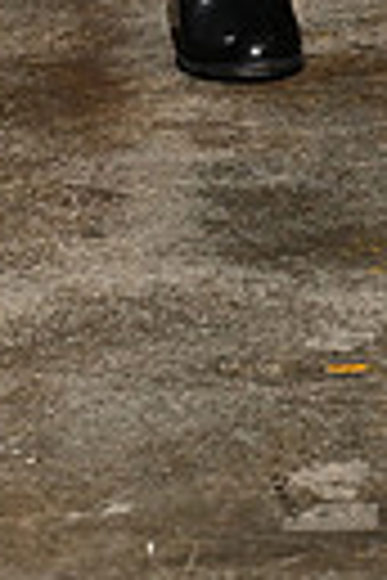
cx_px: 369
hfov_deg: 3.5
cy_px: -688
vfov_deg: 5.2
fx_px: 6240
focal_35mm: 387
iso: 1000
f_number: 6.3
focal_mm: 86
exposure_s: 1/160
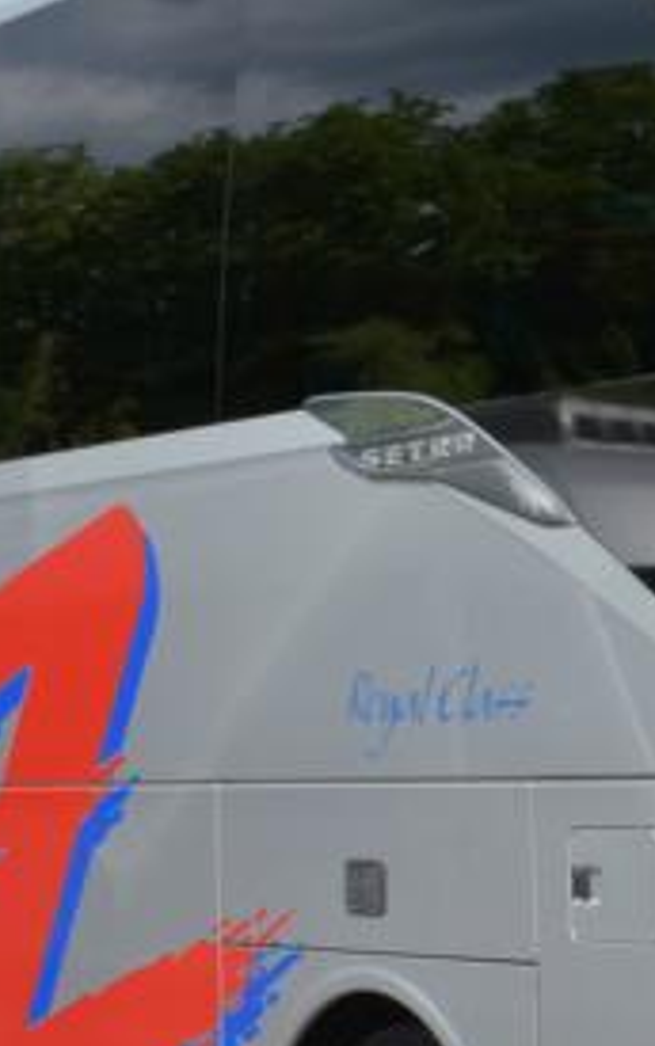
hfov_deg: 8.6
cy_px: 483
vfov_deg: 14.2
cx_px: 1118
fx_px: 4200
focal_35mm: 147
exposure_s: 1/320
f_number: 9
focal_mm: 23
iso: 160
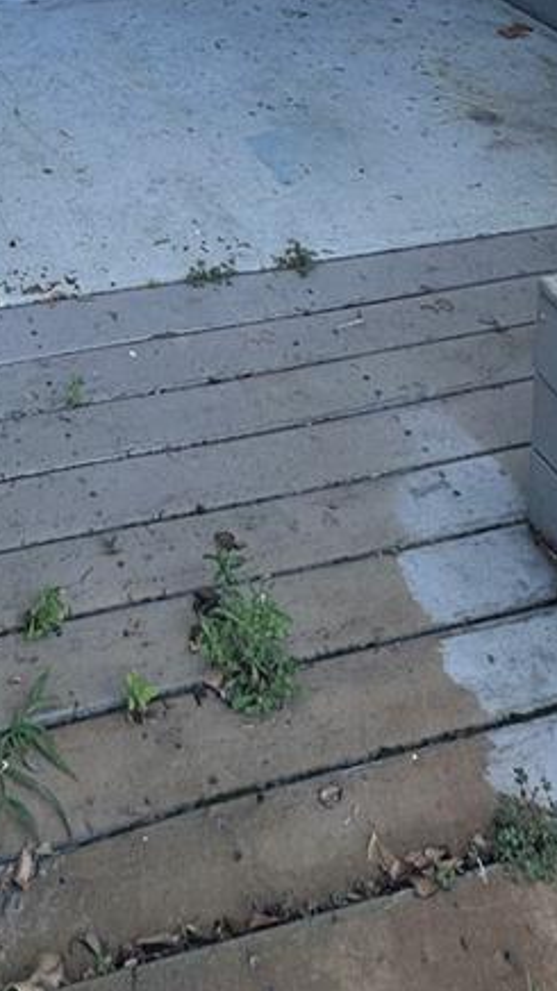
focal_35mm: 42
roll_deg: -2.8
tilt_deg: -5.3
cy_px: -327
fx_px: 1104
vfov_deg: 33.5
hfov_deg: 26.7
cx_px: -11
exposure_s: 1/118
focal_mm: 2.22
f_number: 2.2
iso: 40
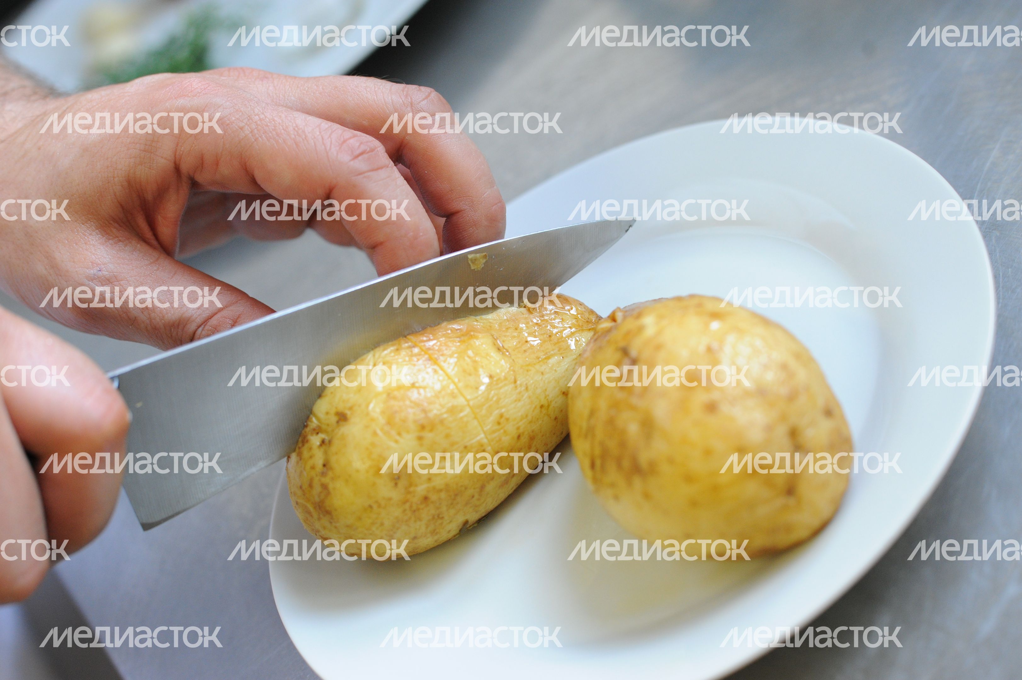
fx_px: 1419
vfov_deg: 27.0
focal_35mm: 50
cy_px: 340
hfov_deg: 39.6
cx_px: 511
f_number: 5.6
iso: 2000
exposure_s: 1/200
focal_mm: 50
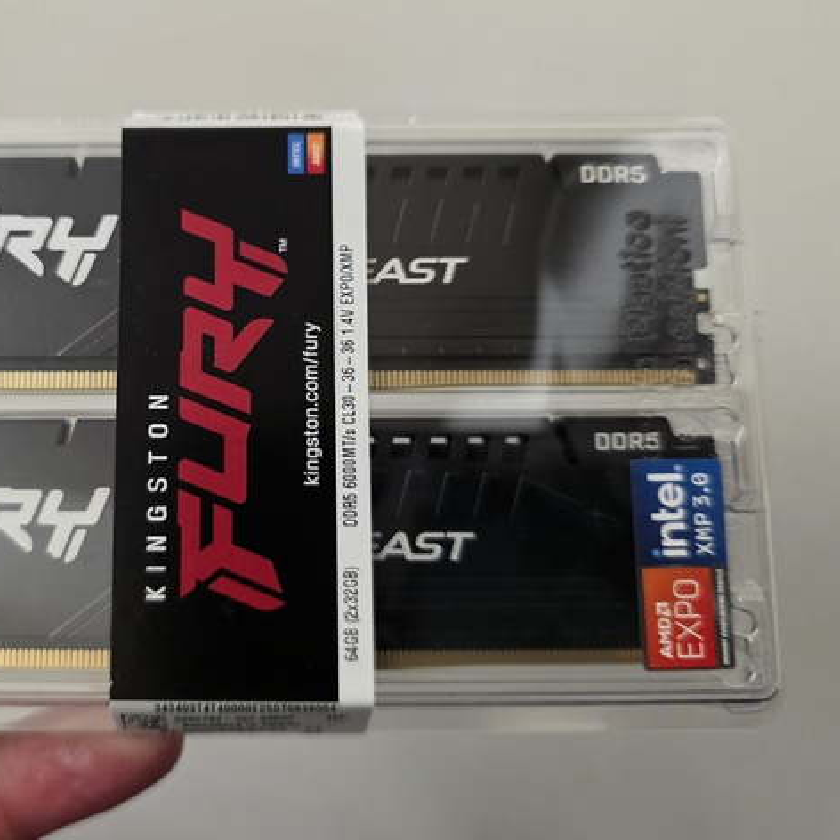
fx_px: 851
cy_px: 367
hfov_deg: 51.0
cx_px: 246
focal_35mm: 31
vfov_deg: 52.4
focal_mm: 6.3
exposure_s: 1/120
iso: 800
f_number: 1.7
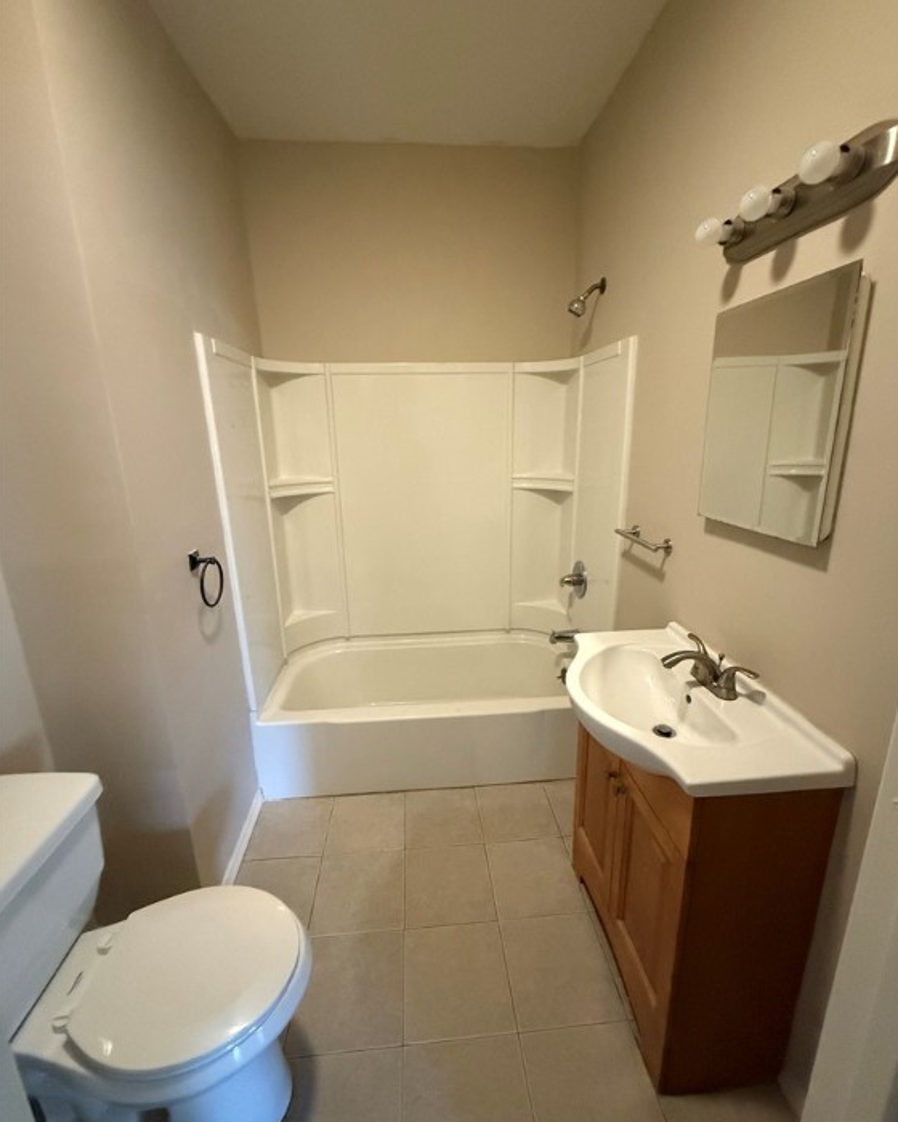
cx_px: 457
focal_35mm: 15
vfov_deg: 96.8
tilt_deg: -14.0
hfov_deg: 84.0
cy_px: 561
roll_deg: +0.7
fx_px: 498
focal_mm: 2.22
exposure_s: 1/60
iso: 1000
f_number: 2.2
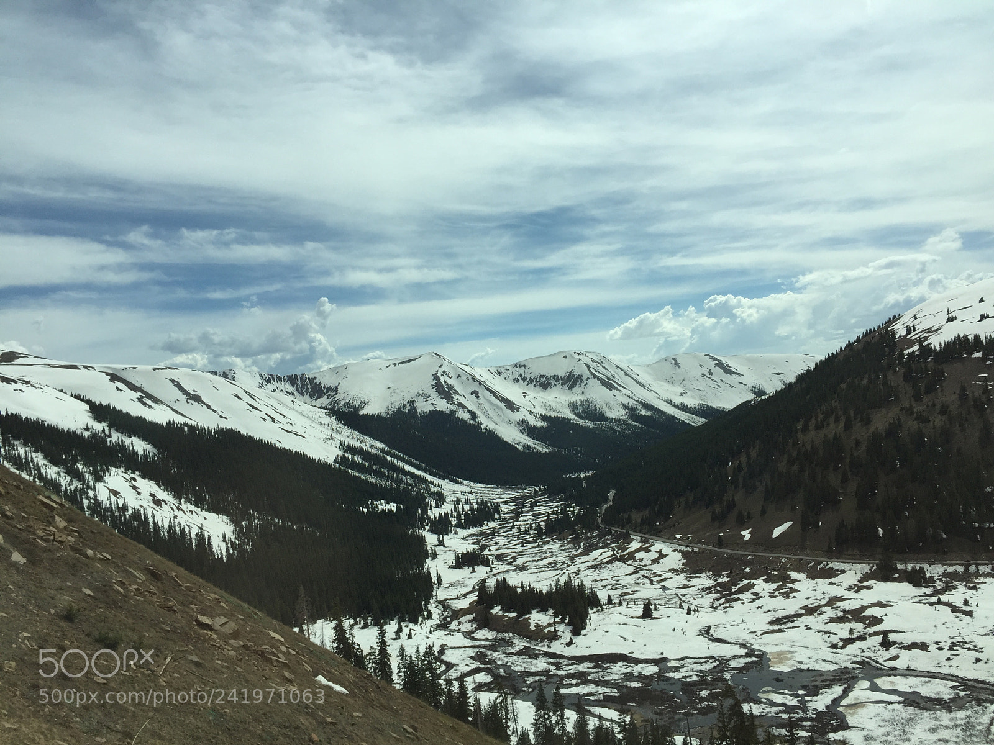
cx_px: 497
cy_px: 372
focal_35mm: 29
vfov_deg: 48.2
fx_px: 833
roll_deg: -0.5
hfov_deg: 61.7
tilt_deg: +9.6
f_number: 2.2
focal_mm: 4.15
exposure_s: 1/4405
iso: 32
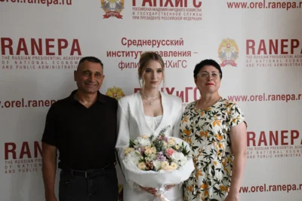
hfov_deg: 41.1
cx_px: 151
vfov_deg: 28.1
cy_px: 100
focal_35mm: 48
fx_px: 403
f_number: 8
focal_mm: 32
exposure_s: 1/250
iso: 6400
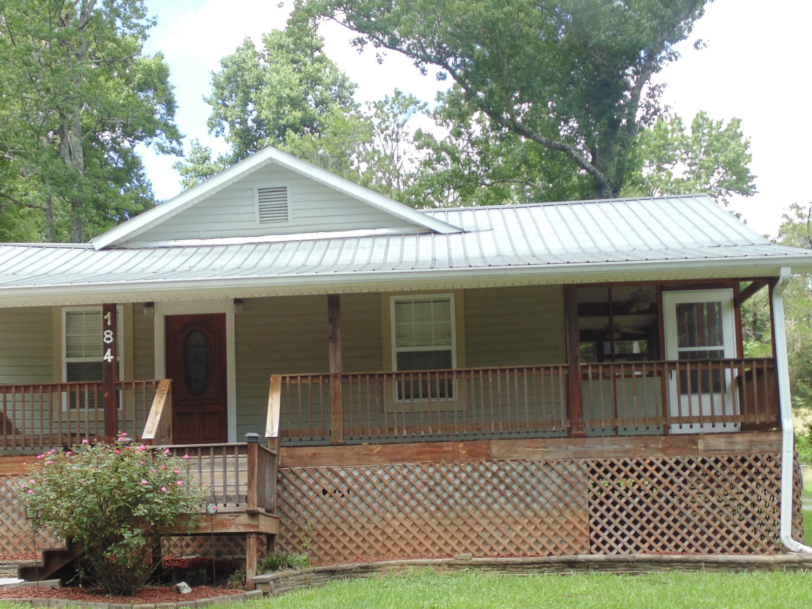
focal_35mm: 58
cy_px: 404
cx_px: 319
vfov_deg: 25.1
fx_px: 1361
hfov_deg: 33.1
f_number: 3.6
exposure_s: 1/200
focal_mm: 7.4
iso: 80
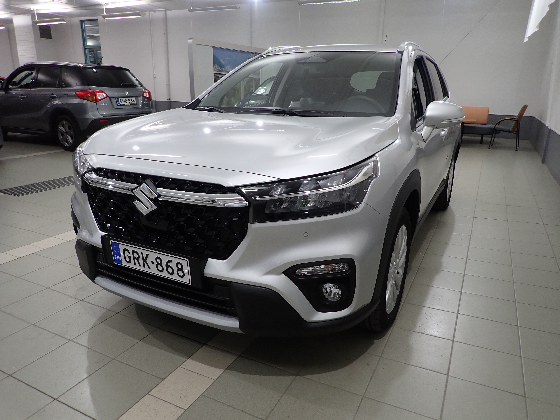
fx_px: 404
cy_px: 210
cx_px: 280
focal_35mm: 25
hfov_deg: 69.4
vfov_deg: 54.9
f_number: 2
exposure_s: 1/60
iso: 125
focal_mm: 4.5
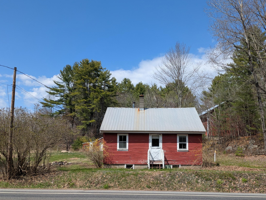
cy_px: 131
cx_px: 151
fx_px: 261
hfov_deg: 53.8
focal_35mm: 34
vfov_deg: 41.3
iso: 42
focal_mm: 5.43
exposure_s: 1/2370
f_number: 1.89
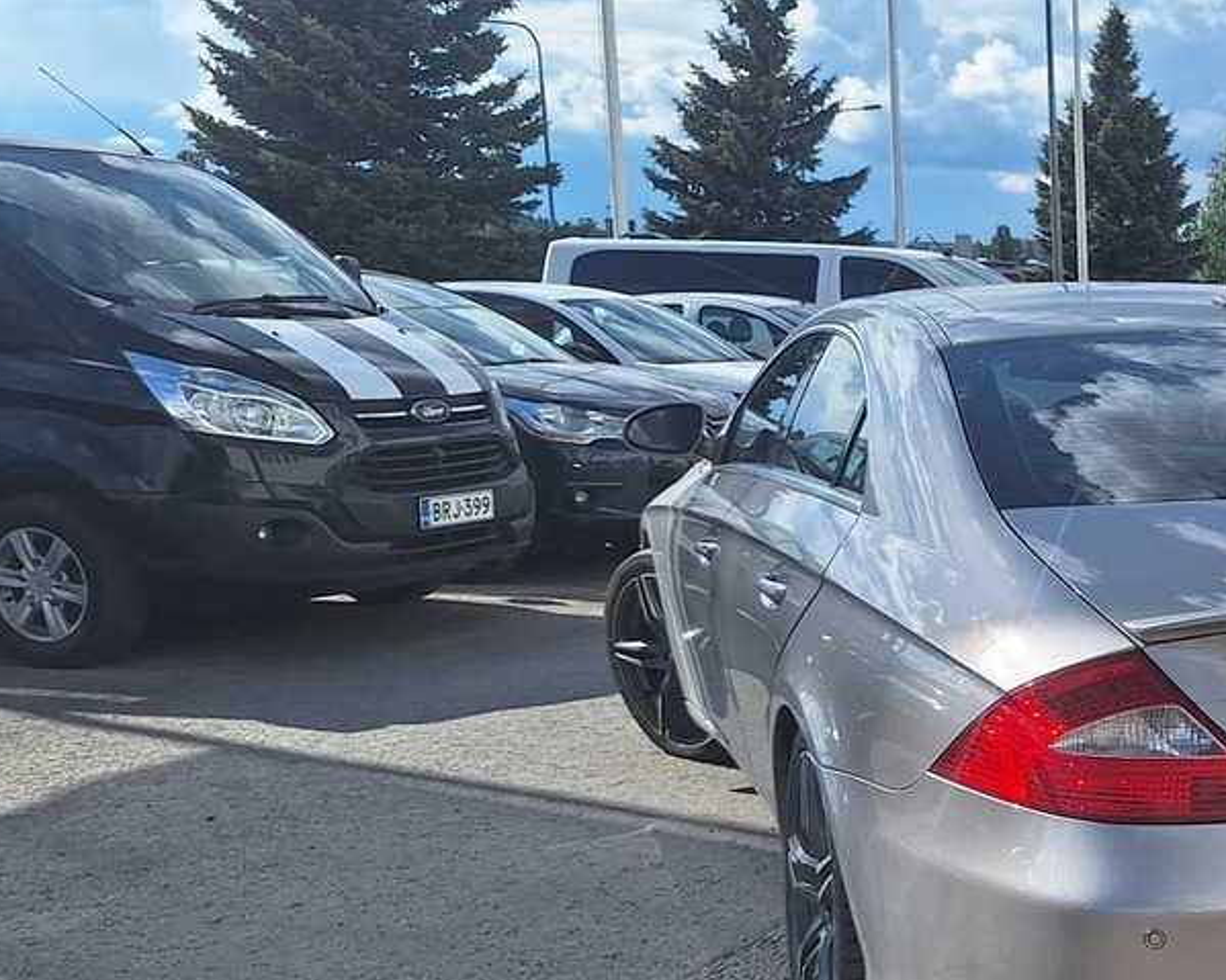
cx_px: 1375
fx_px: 1959
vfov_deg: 27.6
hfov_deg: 30.7
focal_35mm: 54
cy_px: 775
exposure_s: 1/4831
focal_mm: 5.54
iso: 40
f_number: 1.8
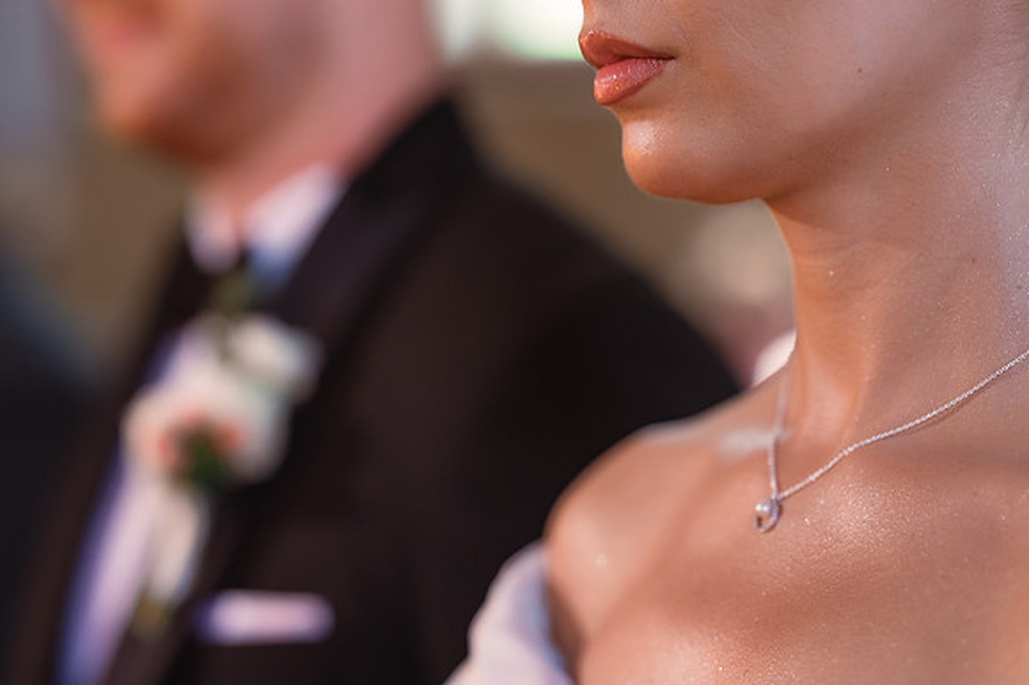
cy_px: 313
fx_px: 2639
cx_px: 504
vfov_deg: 14.8
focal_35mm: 92
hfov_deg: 22.1
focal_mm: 85
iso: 1600
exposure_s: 1/250
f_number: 2.5
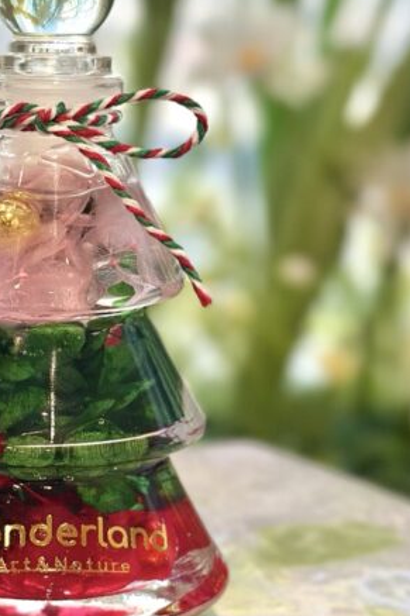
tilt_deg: -6.7
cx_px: 92
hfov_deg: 14.2
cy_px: 204
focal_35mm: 96
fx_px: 1641
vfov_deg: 21.2
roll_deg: -1.1
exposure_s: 1/407
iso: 80
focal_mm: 6.86
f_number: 1.78
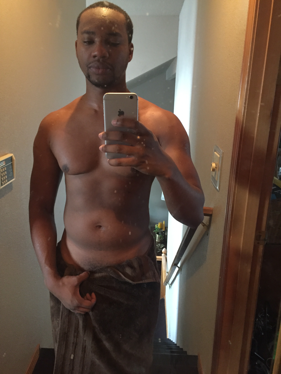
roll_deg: -0.5
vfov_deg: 61.7
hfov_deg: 48.2
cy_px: 187
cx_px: 140
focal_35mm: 29
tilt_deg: -12.8
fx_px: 314
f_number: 2.2
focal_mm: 4.15
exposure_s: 1/15
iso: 500
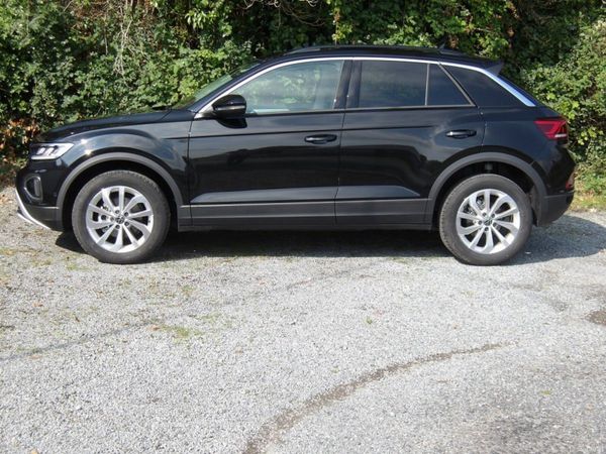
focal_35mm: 53
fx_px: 928
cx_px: 303
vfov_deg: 27.5
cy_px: 227
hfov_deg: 36.2
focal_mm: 9.4
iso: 100
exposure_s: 1/414
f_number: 4.2
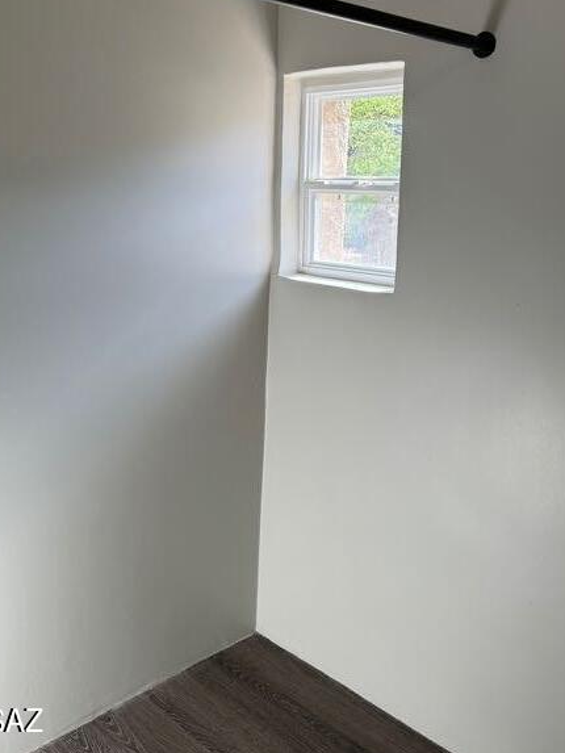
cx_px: 229
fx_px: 761
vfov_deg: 51.1
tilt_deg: -1.8
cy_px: 222
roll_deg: -1.6
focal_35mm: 35
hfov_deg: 40.6
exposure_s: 1/204
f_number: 1.78
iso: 64
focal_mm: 6.76
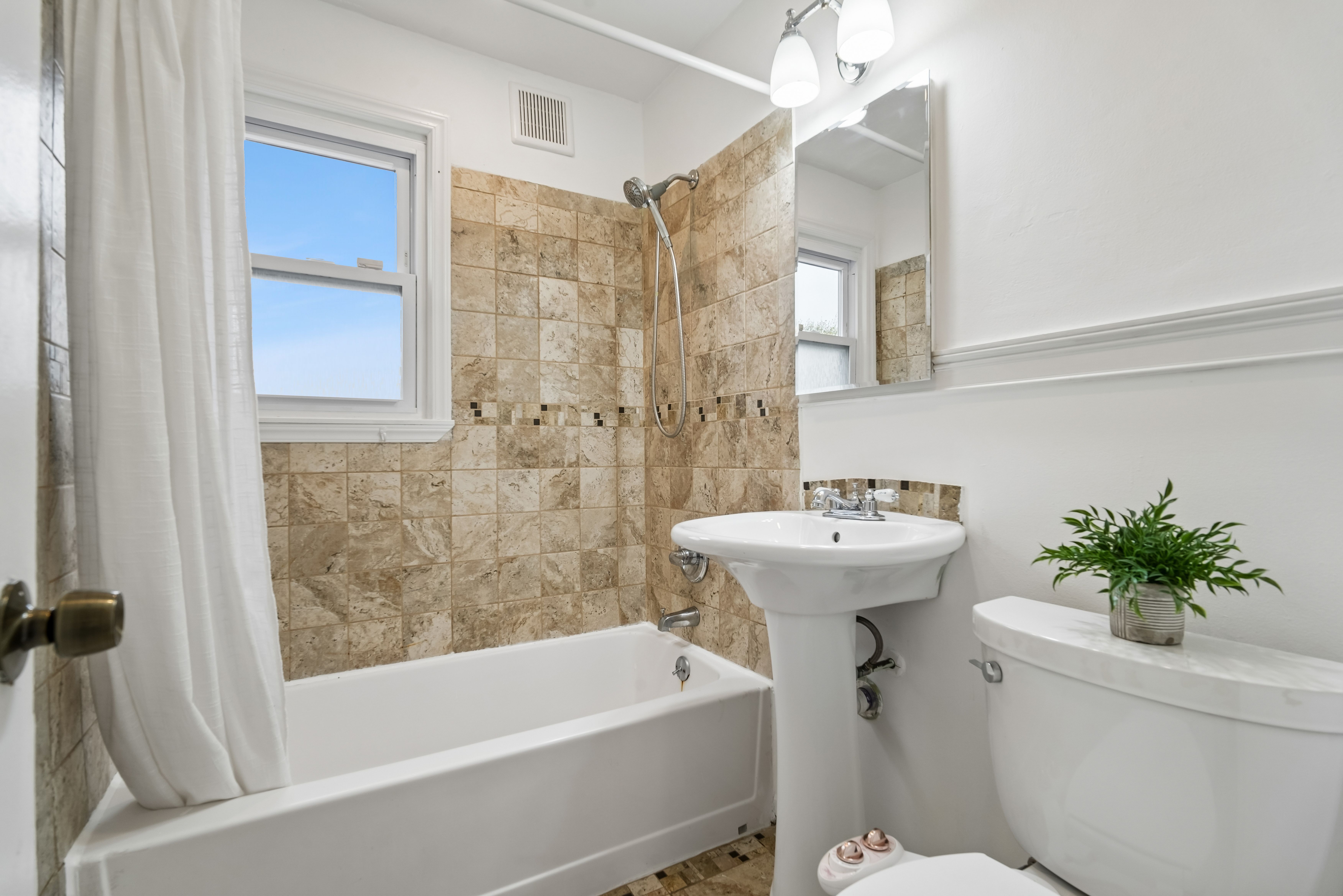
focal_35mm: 16
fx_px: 597
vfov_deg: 73.7
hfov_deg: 96.7
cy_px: 448
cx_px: 672
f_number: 8
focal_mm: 16
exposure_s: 1/50
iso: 400
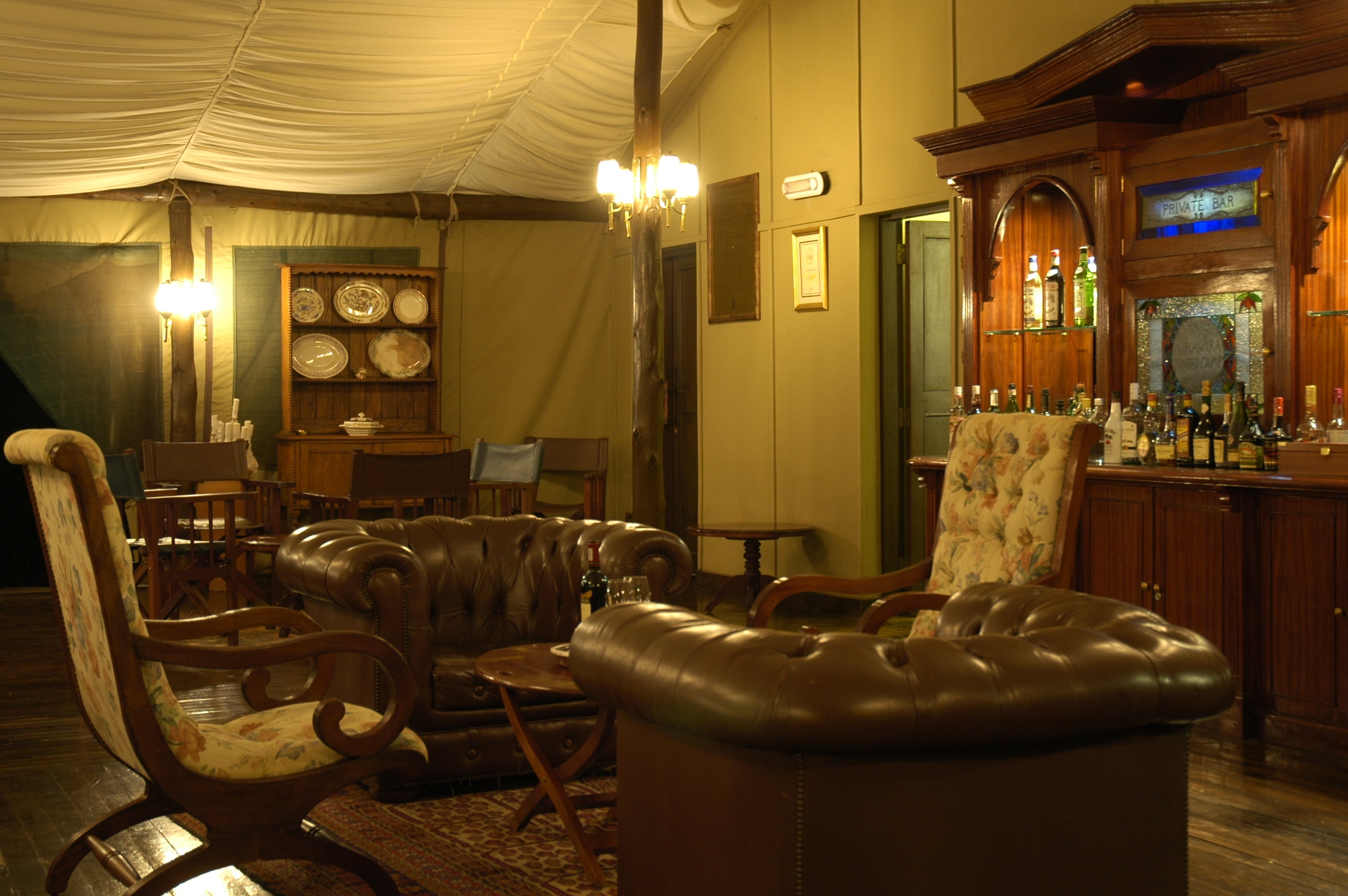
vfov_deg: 25.0
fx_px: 2020
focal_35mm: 54
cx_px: 689
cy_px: 445
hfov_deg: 36.9
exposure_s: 1
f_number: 4.2
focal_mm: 34
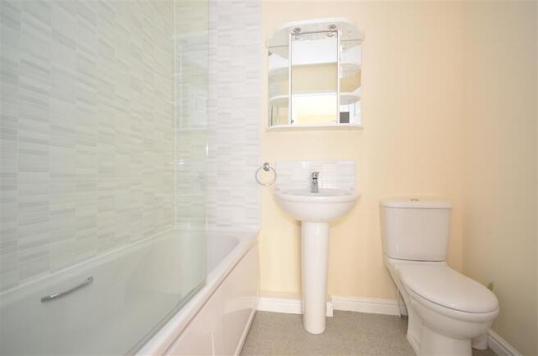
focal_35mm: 15
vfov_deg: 77.0
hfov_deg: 100.5
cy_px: 178
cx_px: 269
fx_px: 224
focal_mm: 10
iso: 200
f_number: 5
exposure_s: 1/5
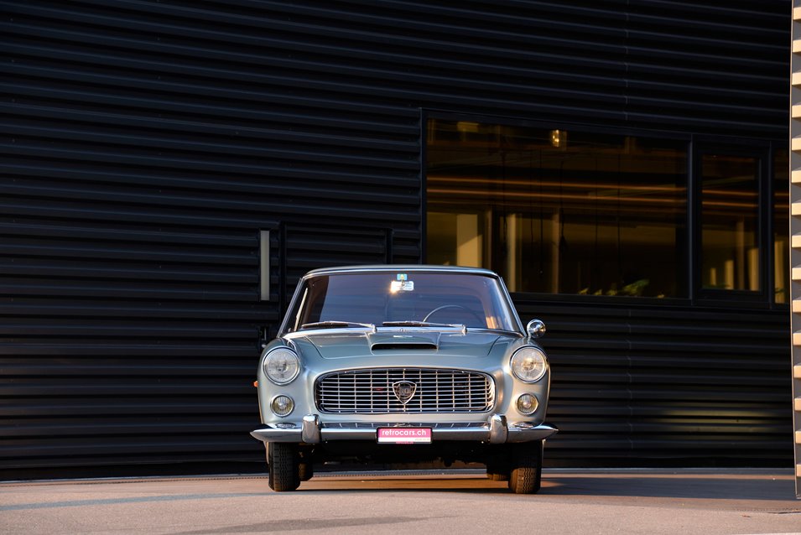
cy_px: 268
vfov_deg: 11.4
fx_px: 2672
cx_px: 400
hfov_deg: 17.1
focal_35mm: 120
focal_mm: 120
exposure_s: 1/80
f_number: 6.3
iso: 250
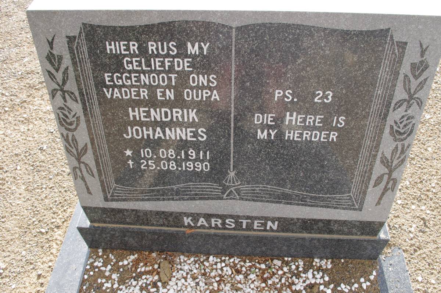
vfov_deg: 42.2
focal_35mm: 31
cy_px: 146
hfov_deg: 60.3
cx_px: 220
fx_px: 379
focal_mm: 21.25
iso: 800
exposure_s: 1/125
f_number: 11
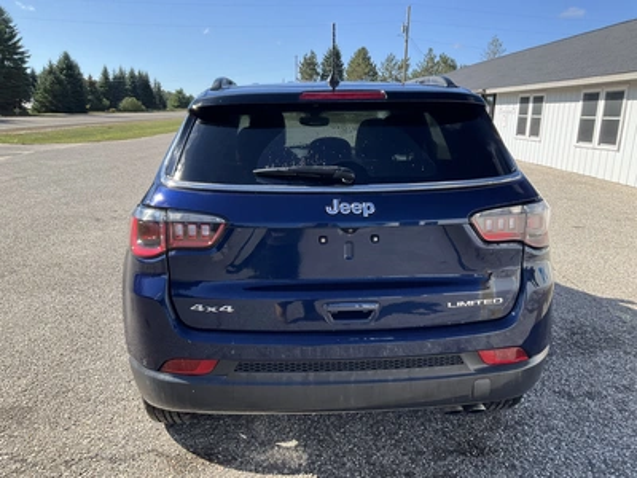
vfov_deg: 48.2
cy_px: 239
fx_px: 534
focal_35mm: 29
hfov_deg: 61.7
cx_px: 318
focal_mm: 3
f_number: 1.8
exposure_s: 1/781
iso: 25
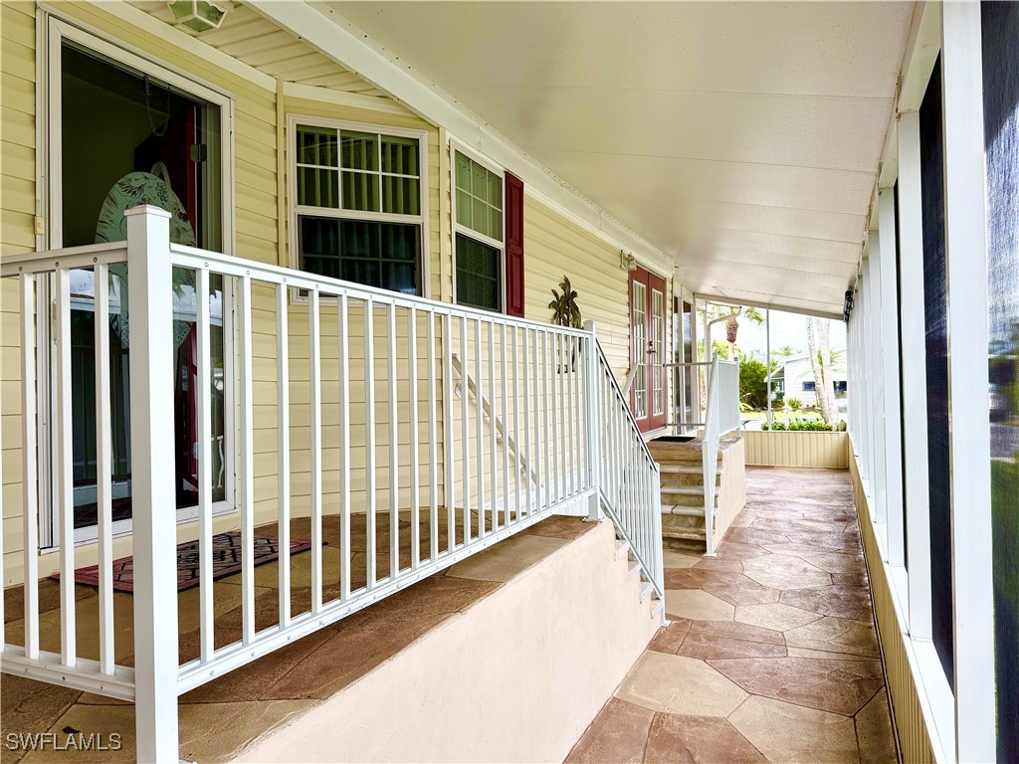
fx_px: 706
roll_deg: +1.1
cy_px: 382
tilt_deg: +0.6
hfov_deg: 71.6
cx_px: 510
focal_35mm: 24
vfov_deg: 56.8
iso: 100
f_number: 1.78
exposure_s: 1/665
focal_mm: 6.76
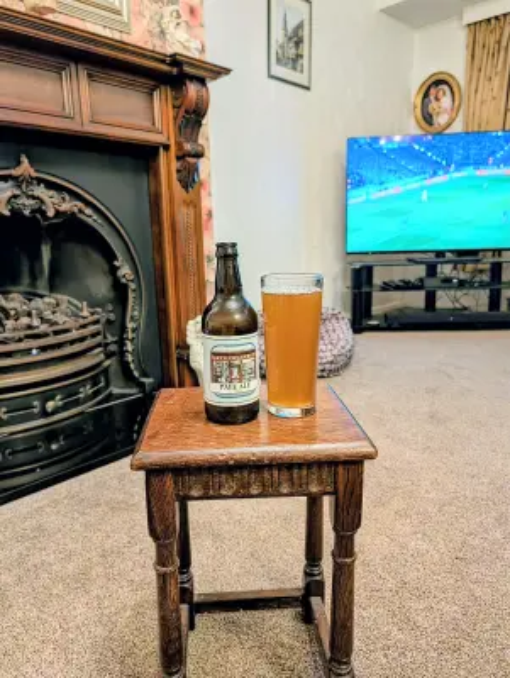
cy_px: 339
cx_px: 255
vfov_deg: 71.5
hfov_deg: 56.9
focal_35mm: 24
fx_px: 470
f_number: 1.68
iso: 61
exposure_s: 1/25
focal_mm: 6.9
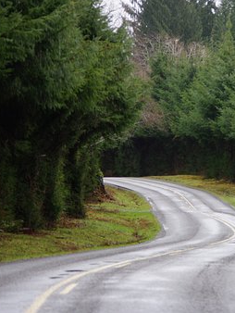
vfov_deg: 7.6
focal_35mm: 262
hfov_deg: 5.7
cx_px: 208
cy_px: 156
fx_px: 2369
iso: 200
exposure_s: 1/125
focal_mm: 120
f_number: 4.5
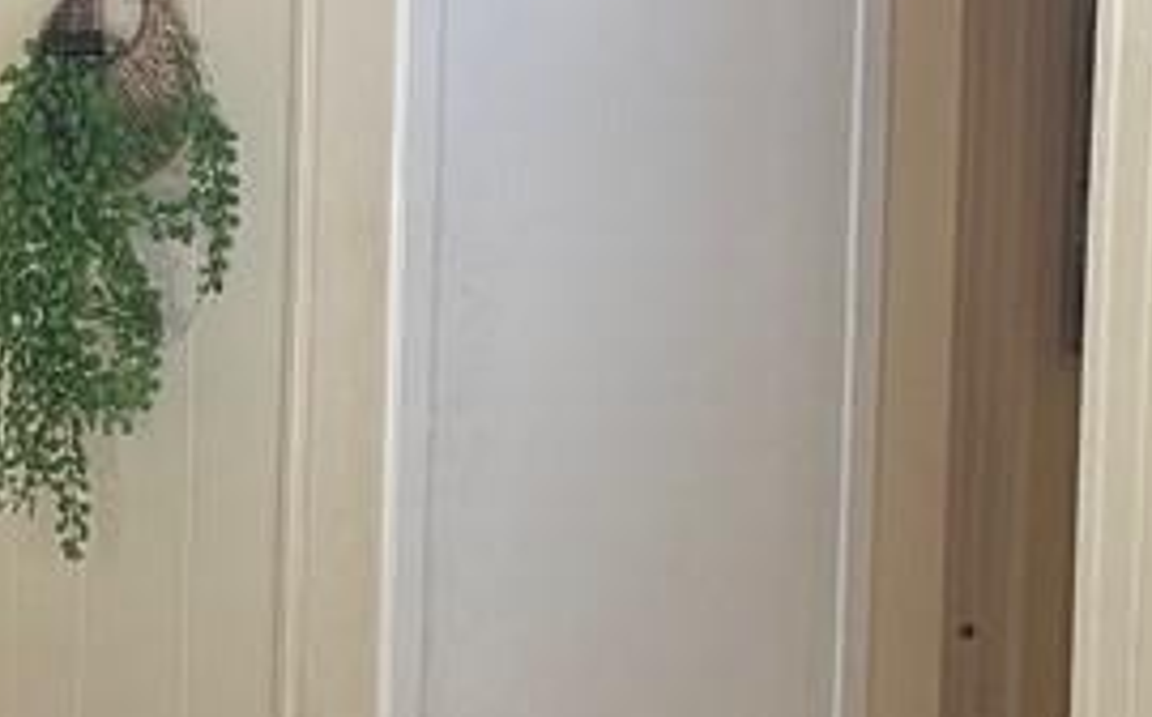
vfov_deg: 8.6
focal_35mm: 151
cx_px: 393
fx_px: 4735
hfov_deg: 13.9
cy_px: 644
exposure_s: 1/120
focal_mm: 6.76
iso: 200
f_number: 1.78
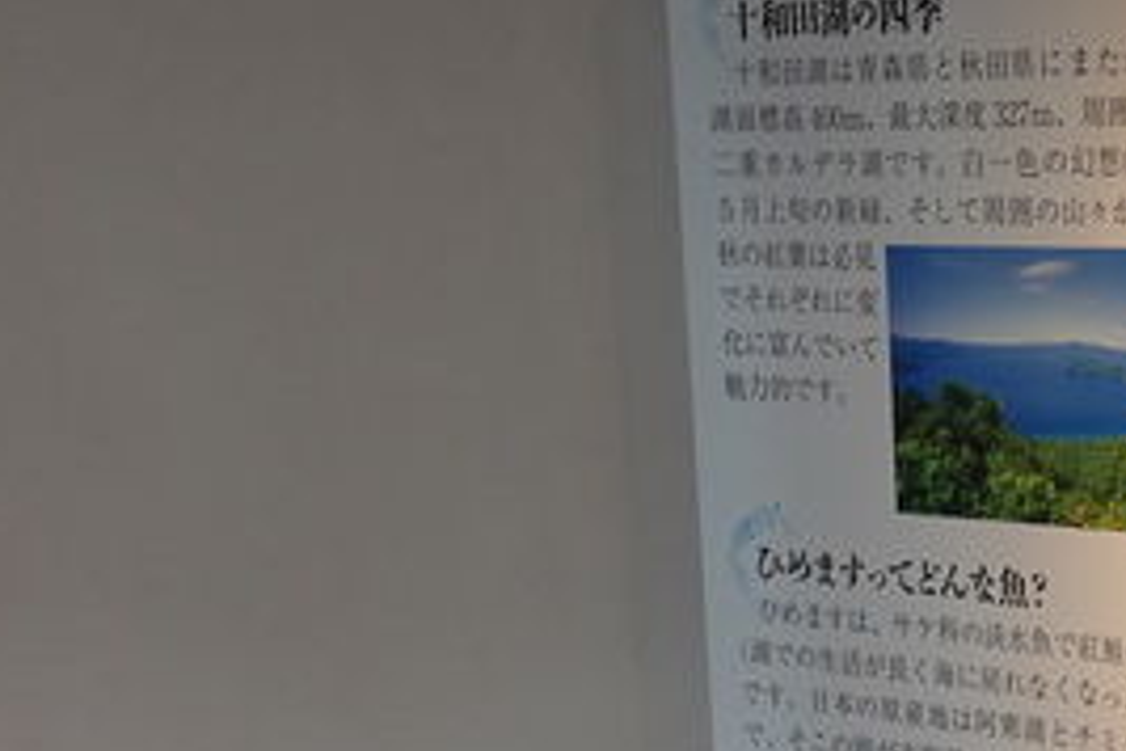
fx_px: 1908
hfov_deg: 25.0
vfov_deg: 22.0
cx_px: 1693
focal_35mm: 61
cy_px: 601
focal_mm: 7.6
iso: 200
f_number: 2
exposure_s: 1/80
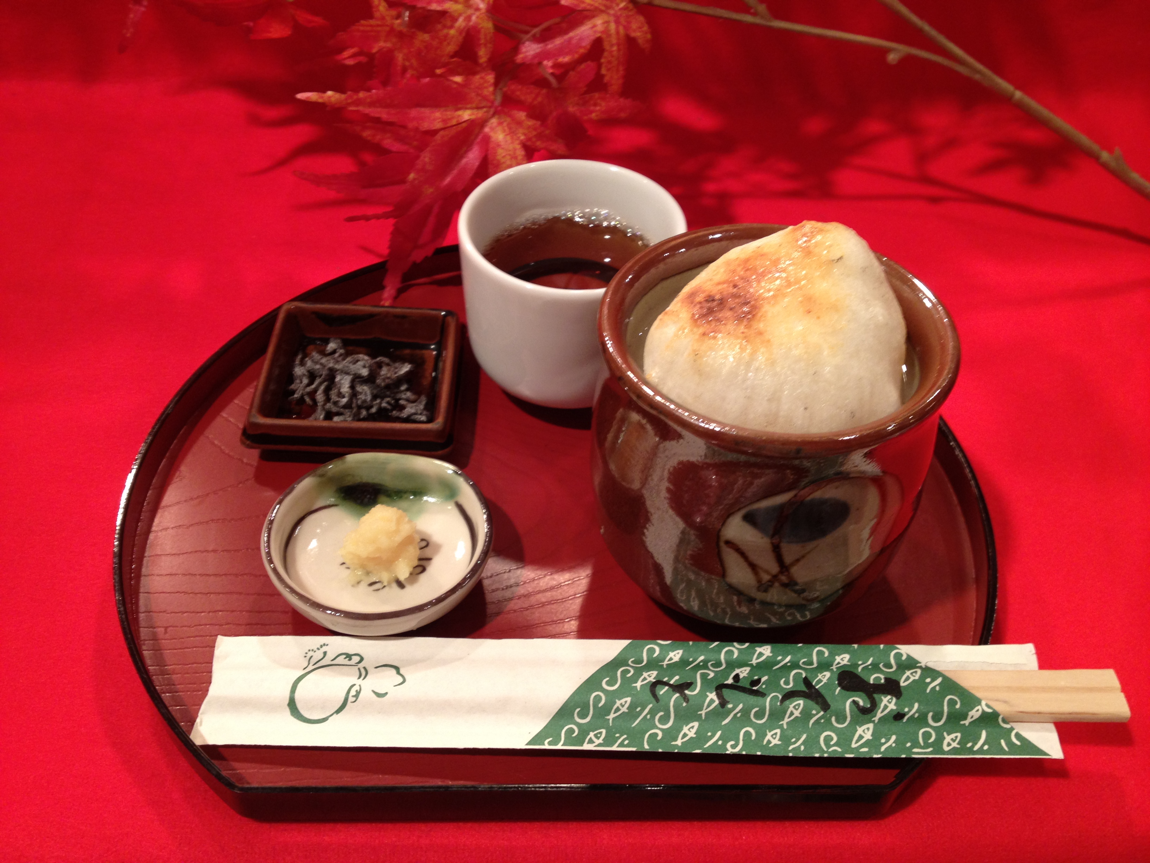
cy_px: 432
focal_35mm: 35
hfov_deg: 52.6
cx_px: 575
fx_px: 1163
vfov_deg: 40.7
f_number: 2.4
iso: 100
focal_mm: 4.28
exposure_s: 1/20
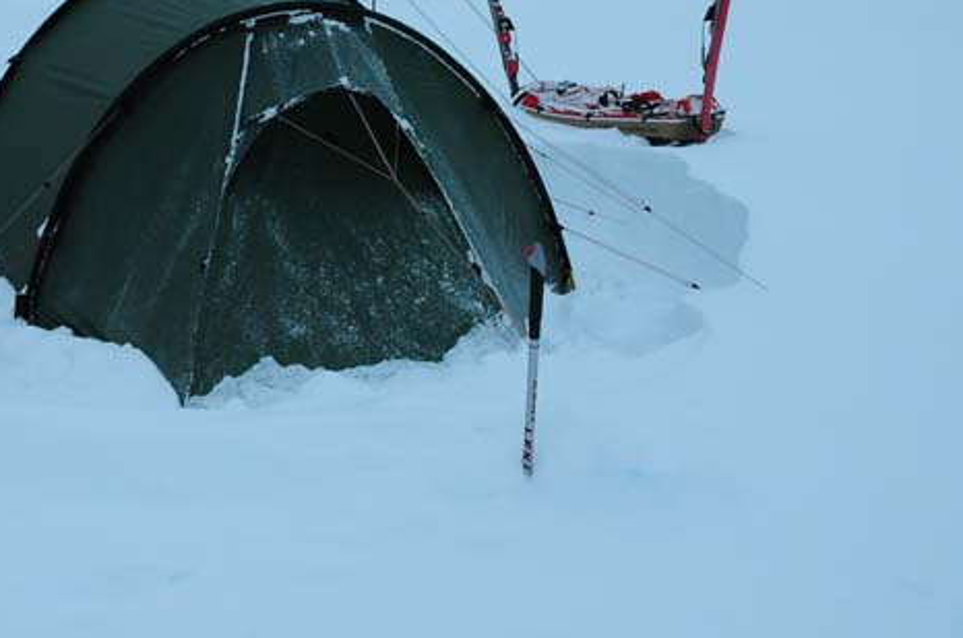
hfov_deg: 29.9
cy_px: 133
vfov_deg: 20.0
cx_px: 322
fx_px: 1789
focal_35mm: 67
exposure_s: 1/200
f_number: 7.1
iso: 800
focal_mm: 26
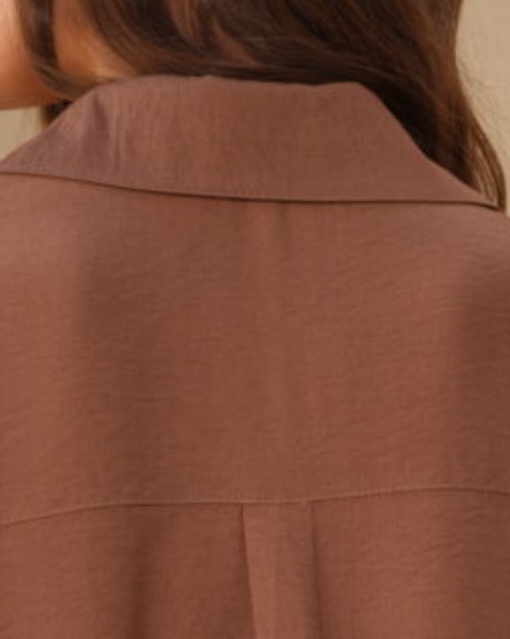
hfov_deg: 11.6
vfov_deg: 14.2
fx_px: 2512
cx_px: 195
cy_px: 665
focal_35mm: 133
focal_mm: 50
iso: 160
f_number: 8
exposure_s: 1/125
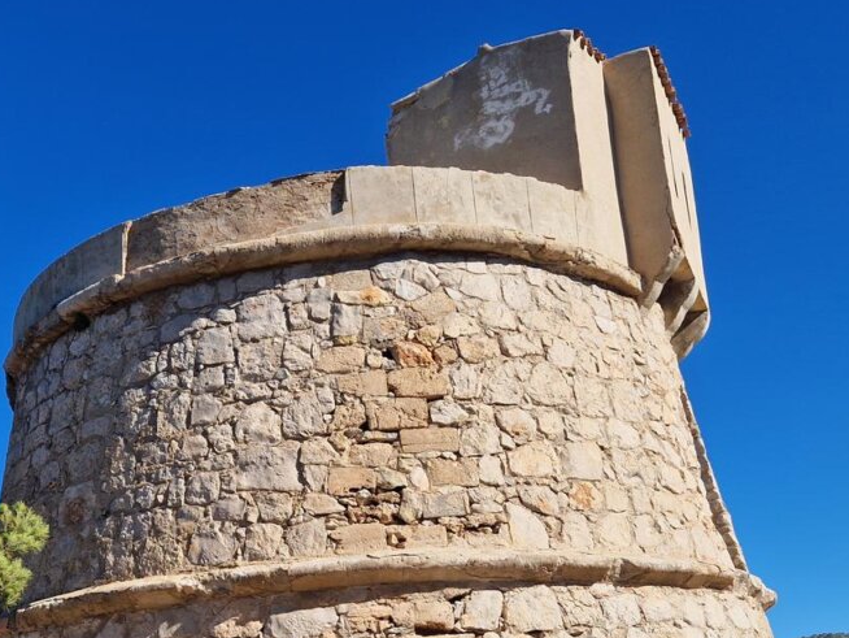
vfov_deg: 31.3
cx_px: 277
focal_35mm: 45
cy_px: 524
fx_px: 1104
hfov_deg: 41.5
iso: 50
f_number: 1.8
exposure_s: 1/1984
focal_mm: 5.4
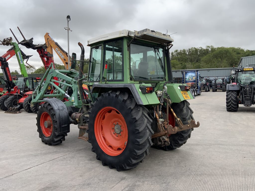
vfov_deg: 48.2
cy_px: 96
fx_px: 214
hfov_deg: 61.7
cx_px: 128
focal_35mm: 29
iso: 16
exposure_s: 1/700
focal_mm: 3
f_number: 1.8
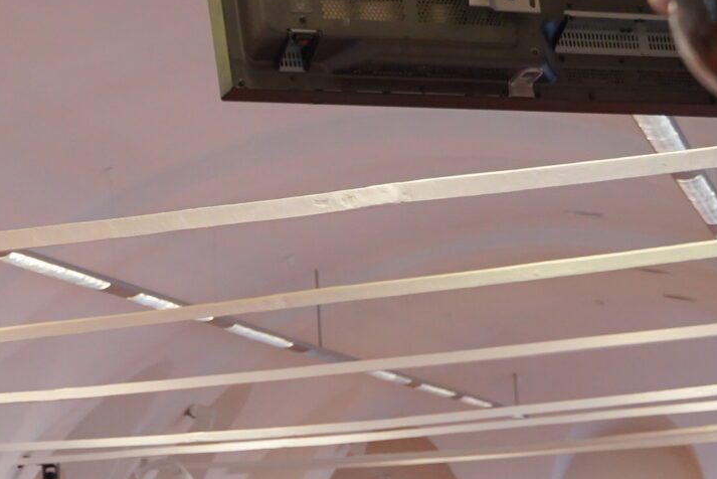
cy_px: 638
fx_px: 2431
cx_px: -212
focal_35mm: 122
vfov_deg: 11.0
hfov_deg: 15.9
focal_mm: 34
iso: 2000
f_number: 4
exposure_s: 1/160
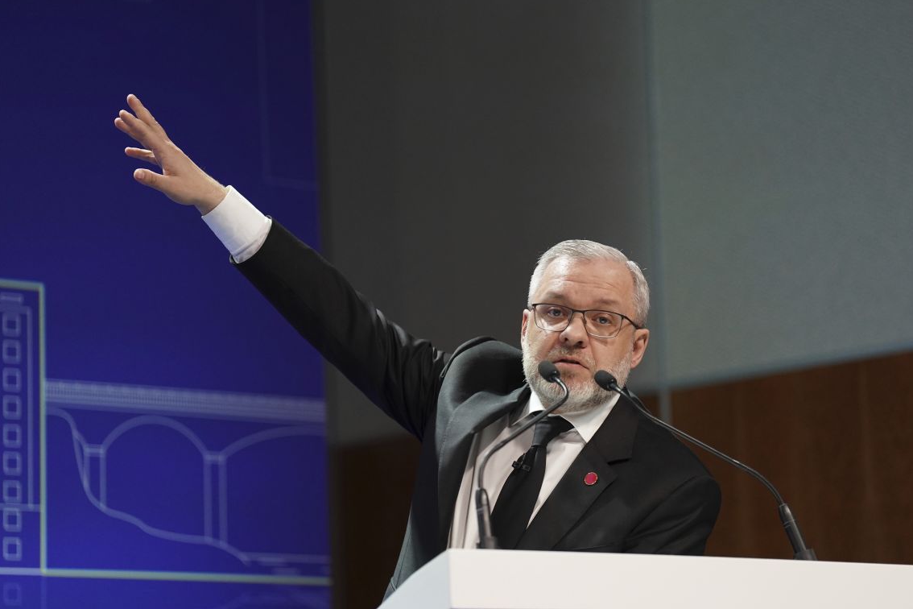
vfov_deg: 8.4
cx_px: 477
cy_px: 288
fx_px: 4159
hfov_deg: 12.5
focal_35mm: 164
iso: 2500
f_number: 2.8
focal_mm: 155
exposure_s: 1/640
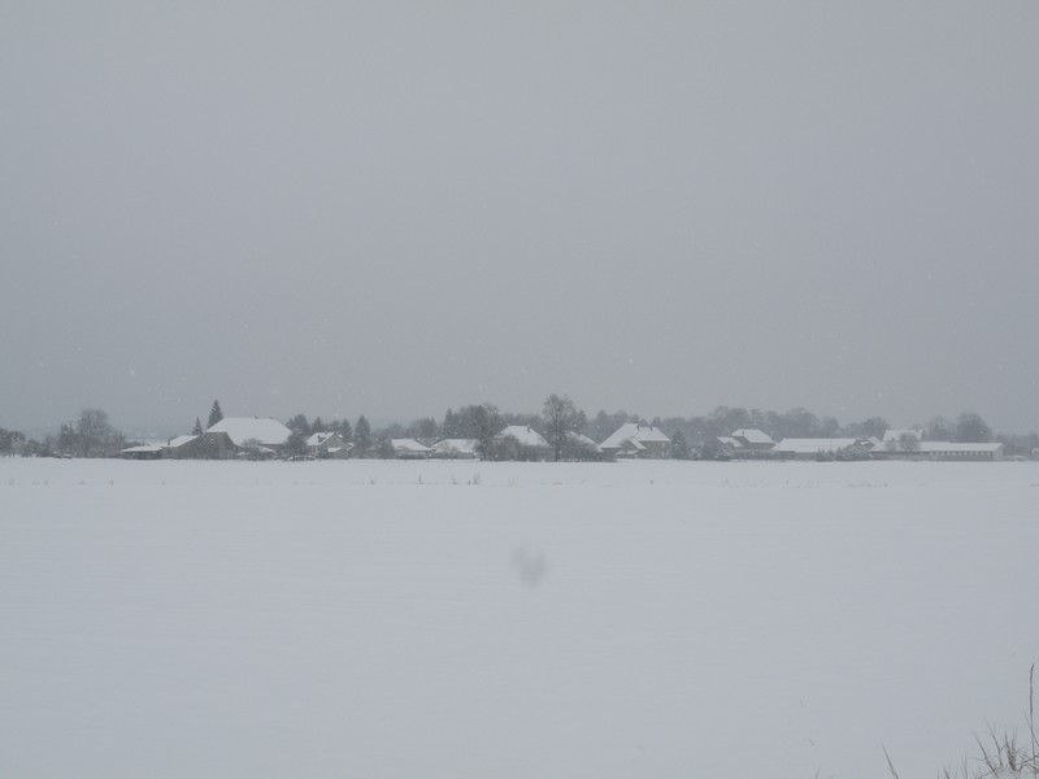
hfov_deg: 34.3
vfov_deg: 26.1
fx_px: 1681
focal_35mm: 56
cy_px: 390
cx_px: 520
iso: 64
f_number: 6.3
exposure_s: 1/216
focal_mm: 9.8
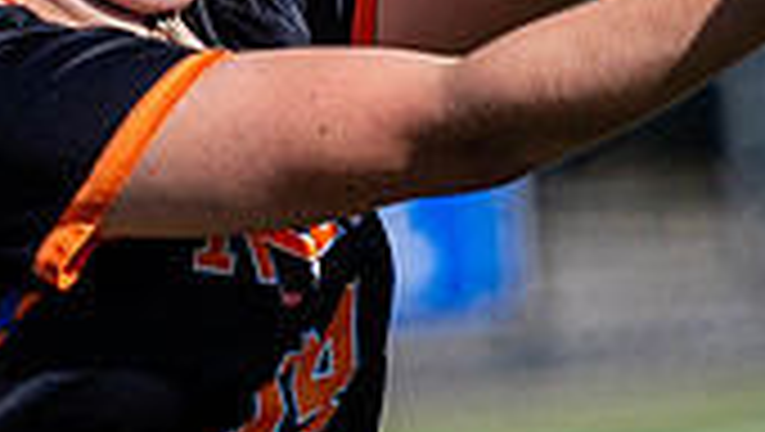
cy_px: 94
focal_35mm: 1818
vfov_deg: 0.7
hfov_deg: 1.2
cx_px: -49
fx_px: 36912
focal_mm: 200
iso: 100
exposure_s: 1/2000
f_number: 3.2
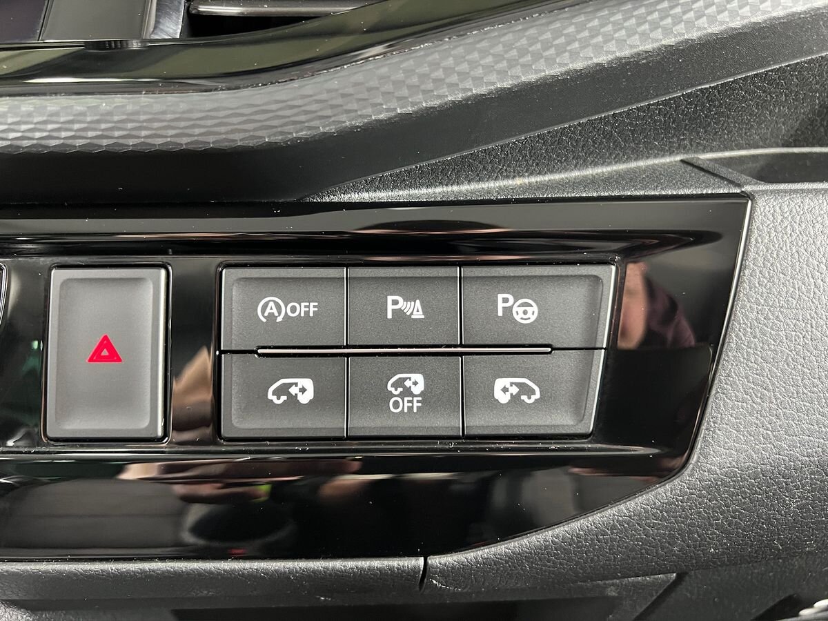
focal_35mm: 26
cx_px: 414
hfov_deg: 67.3
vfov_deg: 53.1
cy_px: 310
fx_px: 622
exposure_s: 1/33
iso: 400
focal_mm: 5.7
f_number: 1.5
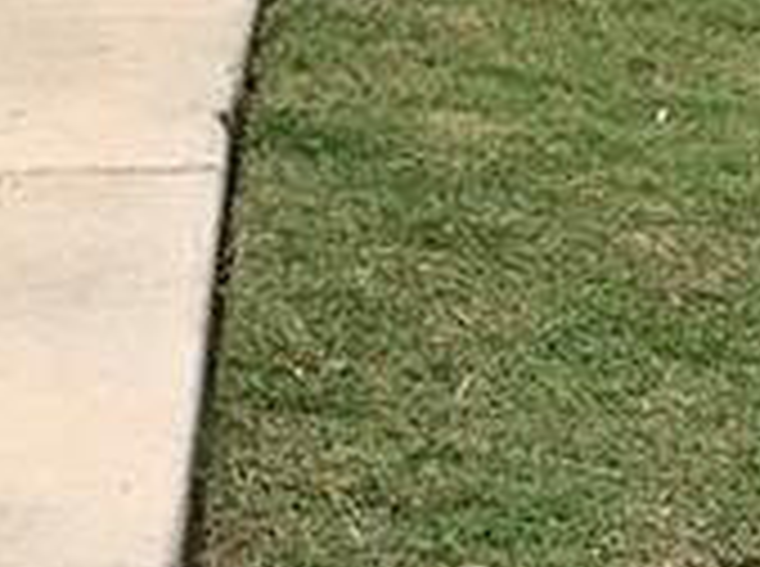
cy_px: 567
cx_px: 603
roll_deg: +0.9
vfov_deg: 6.2
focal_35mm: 237
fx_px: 5192
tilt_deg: -11.4
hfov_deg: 8.4
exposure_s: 1/1845
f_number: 1.8
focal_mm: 4.25
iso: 25
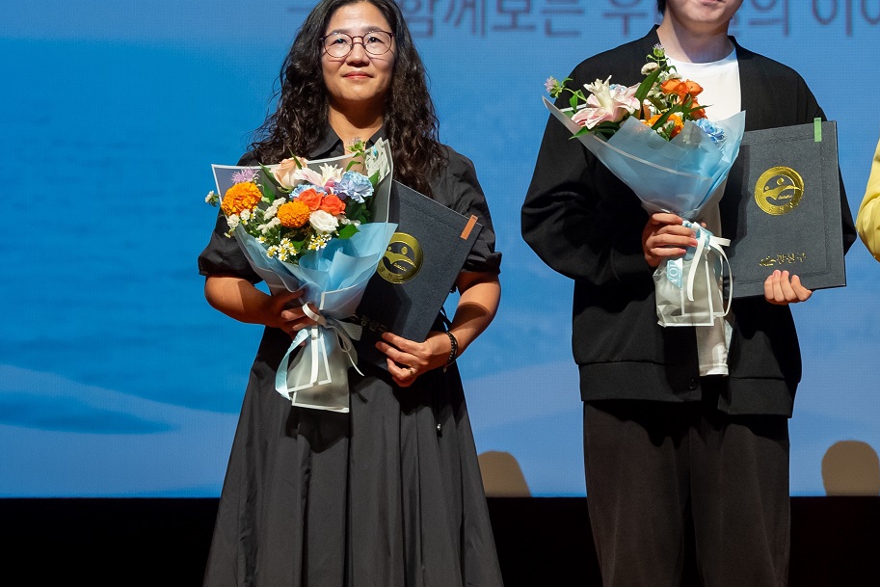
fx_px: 2249
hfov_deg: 21.9
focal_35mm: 92
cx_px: 671
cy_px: 230
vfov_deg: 14.9
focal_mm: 42
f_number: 5
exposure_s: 1/160
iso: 2500
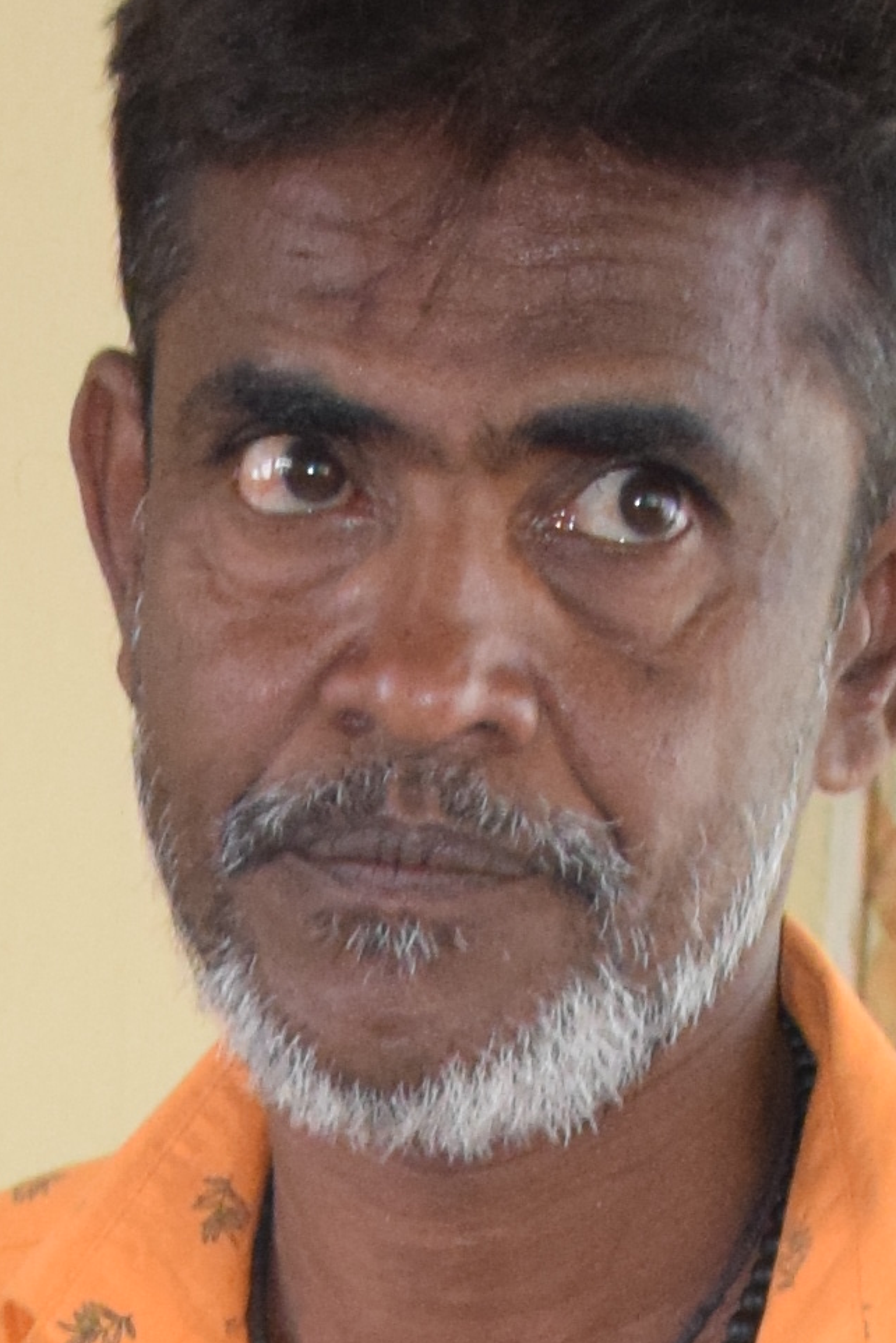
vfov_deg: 8.3
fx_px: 8025
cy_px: 3820
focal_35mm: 215
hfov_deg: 6.3
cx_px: -611
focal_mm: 23
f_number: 6.3
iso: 2000
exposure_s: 1/80
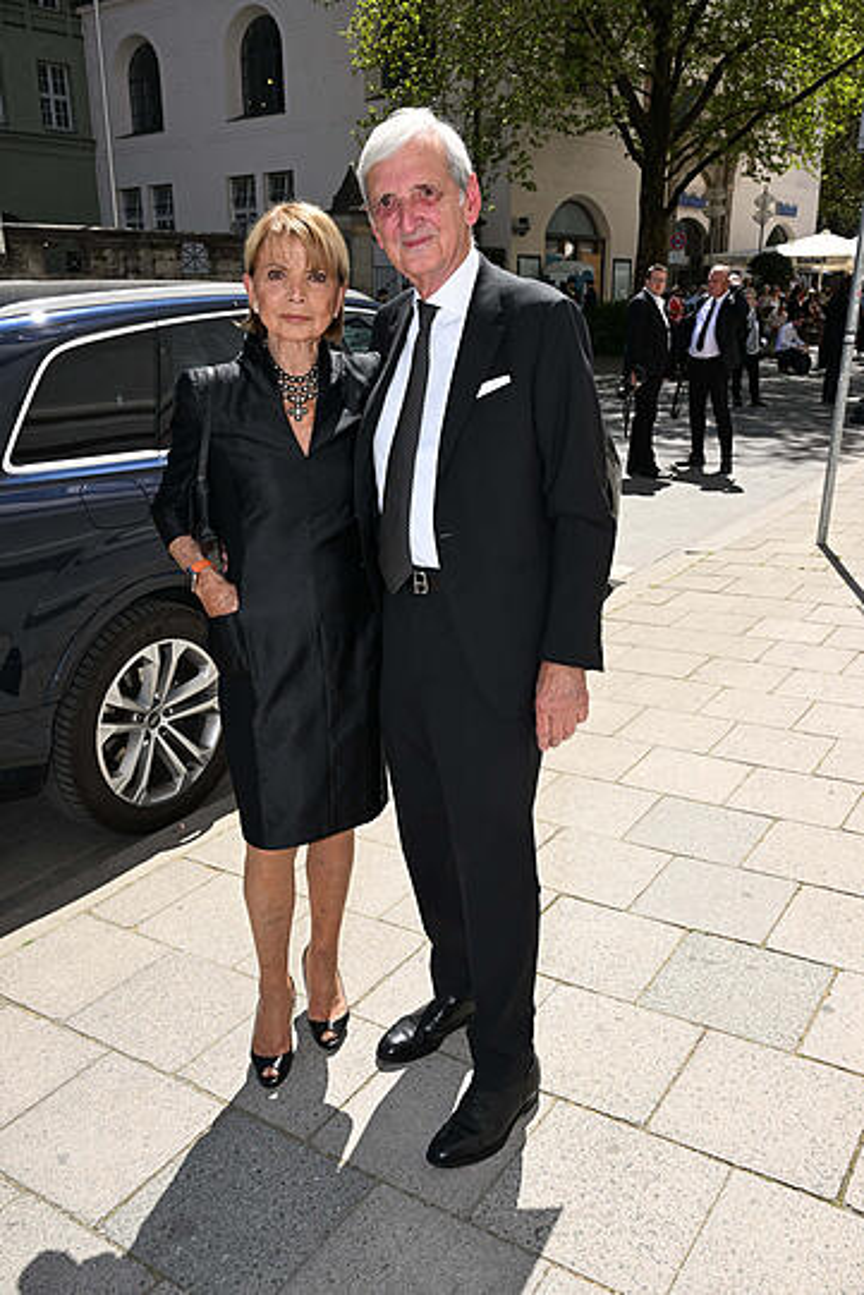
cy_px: 648
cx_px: 432
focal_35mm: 30
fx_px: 1097
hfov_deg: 43.0
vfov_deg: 61.1
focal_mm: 30.5
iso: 200
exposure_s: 1/250
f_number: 10
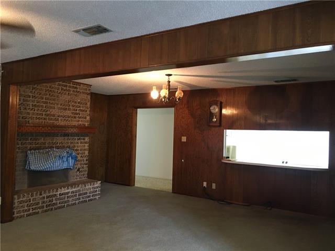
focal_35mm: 29
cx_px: 168
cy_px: 126
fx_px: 281
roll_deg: -2.4
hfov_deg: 61.7
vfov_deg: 48.2
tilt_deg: +1.5
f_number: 2.2
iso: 200
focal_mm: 4.15
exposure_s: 1/17
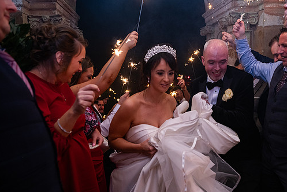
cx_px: 162
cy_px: 98
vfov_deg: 46.5
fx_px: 223
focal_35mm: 28
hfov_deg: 65.2
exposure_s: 1/160
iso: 800
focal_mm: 24
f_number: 3.5
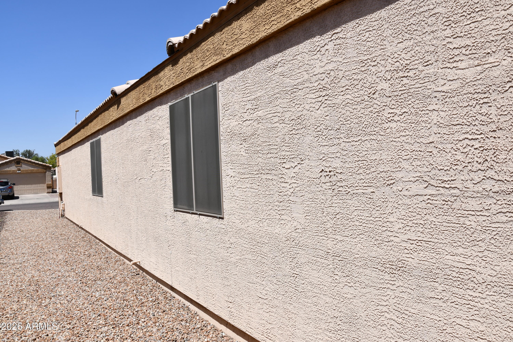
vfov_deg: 47.9
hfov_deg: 67.4
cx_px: 256
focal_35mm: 27
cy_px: 171
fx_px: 385
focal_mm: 18
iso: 100
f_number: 10
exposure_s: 1/400
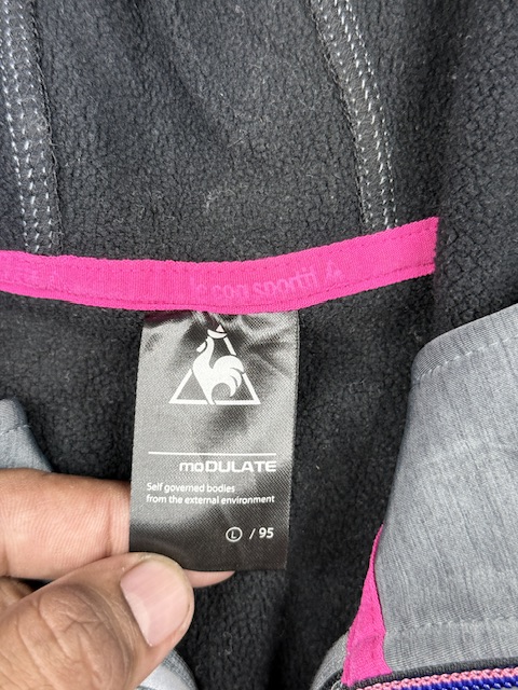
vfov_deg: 39.7
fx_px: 958
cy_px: 345
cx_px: 259
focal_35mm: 48
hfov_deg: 30.3
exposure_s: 1/50
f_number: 1.78
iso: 80
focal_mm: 6.76
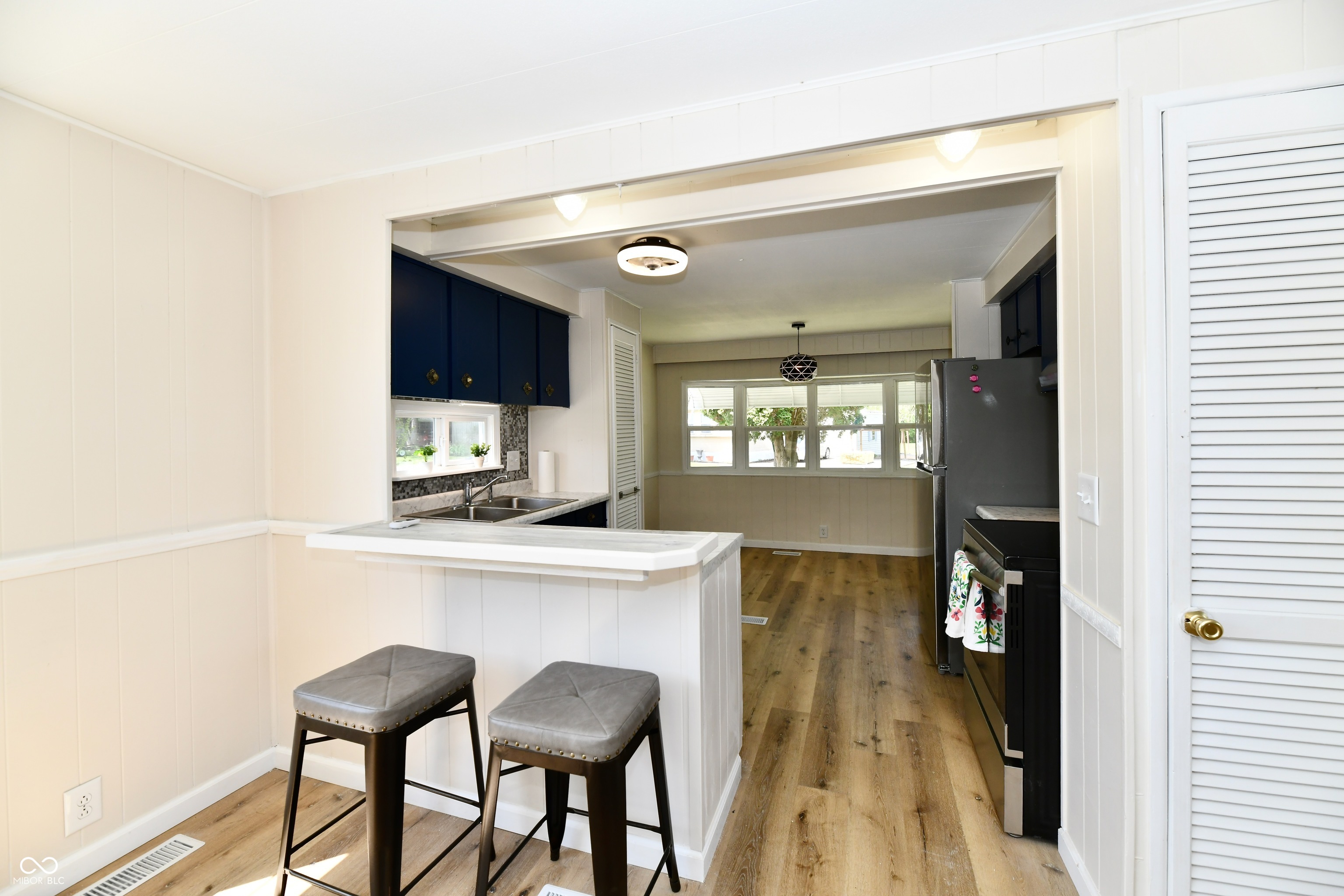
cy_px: 448
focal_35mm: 14
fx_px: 523
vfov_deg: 81.2
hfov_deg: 104.3
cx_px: 672
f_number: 6.3
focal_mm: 14
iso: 640
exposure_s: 1/160
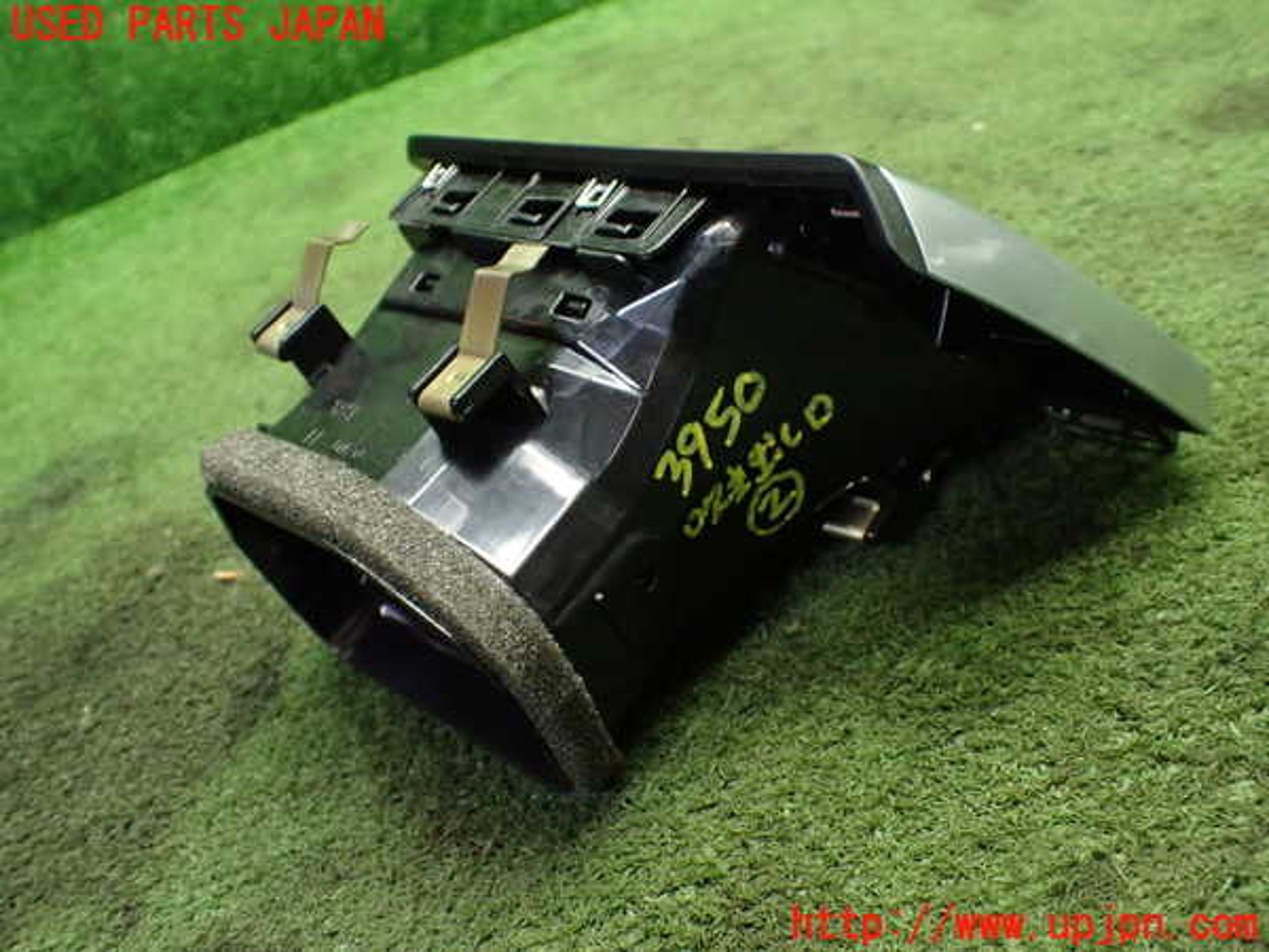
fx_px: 1100
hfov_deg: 60.0
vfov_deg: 46.8
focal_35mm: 30
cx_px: 634
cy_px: 476
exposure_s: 1/80
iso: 800
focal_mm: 5.4
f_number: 2.3
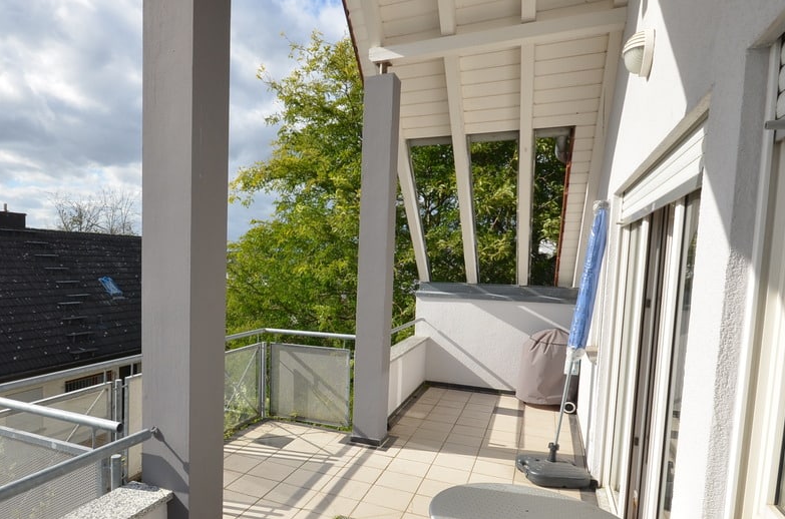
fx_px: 500
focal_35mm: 23
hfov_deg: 74.0
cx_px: 264
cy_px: 302
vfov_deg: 54.6
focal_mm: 10
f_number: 9
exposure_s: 1/320
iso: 200
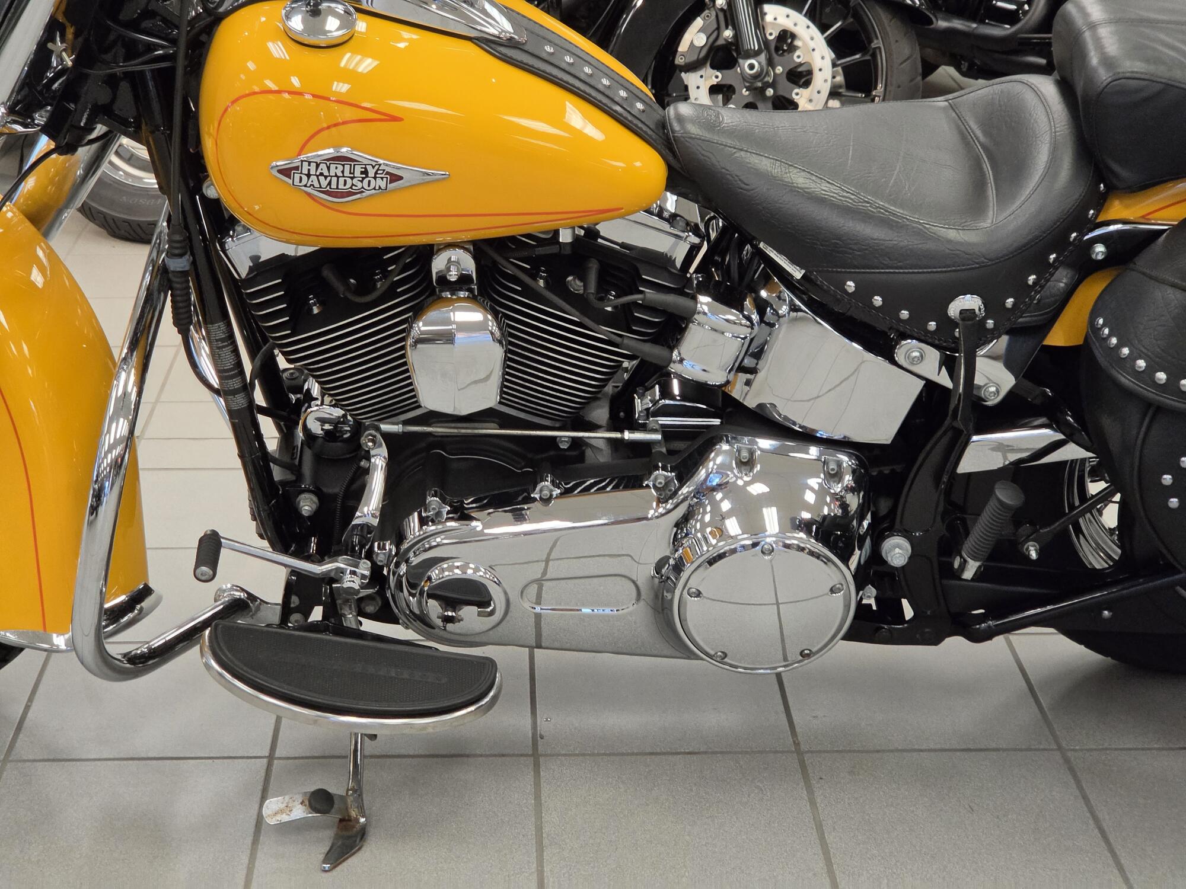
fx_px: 2364
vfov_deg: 21.3
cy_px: 444
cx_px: 593
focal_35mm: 69
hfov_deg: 28.2
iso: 250
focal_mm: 7
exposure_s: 1/120
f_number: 2.4
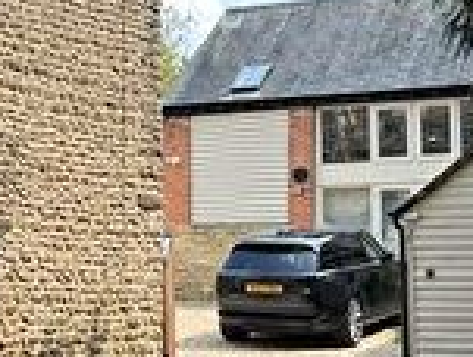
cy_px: 202
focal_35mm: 111
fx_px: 1520
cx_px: -398
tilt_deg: +3.0
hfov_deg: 15.1
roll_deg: +0.5
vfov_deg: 13.4
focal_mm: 6.86
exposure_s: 1/1541
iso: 80
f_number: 1.78
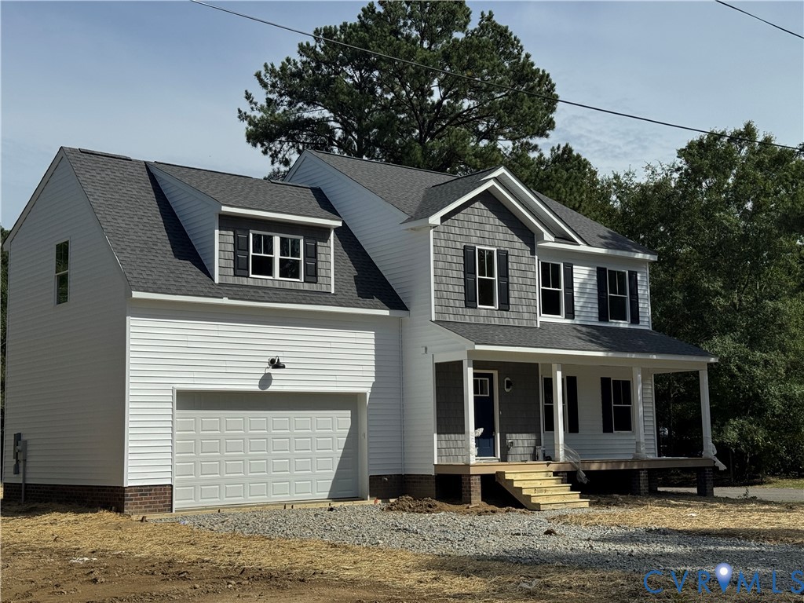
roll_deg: +0.4
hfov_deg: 39.7
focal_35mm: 48
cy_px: 302
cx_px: 402
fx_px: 1115
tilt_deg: +7.0
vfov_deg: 30.3
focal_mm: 6.76
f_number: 1.78
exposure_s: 1/9009
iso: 80
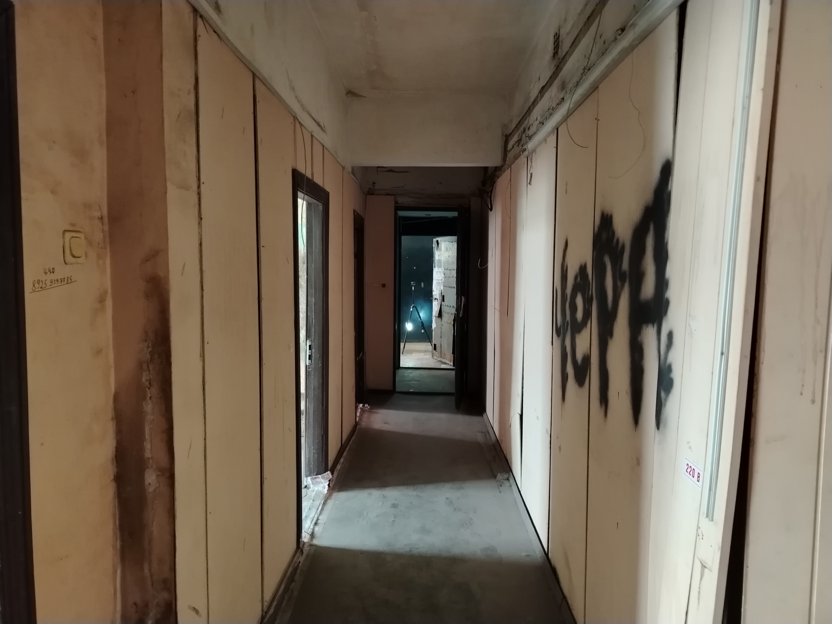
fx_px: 577
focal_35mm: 24
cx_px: 416
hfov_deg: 71.6
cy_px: 312
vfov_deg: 56.8
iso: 1869
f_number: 1.75
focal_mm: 5.25
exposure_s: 1/33.3
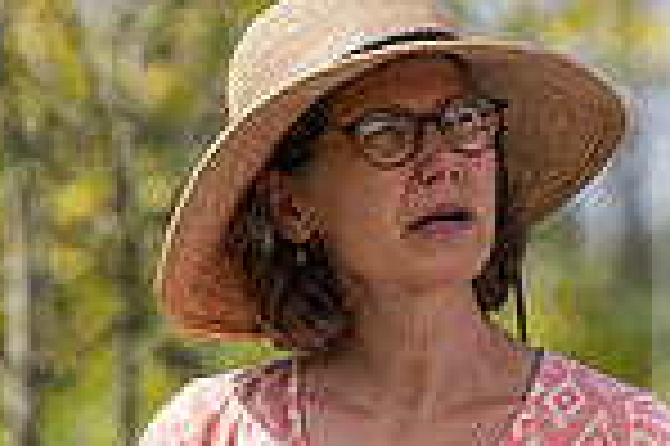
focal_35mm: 476
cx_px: 517
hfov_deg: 4.3
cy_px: 683
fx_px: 8849
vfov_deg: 2.9
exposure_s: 1/500
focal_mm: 122
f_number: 3.5
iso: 50
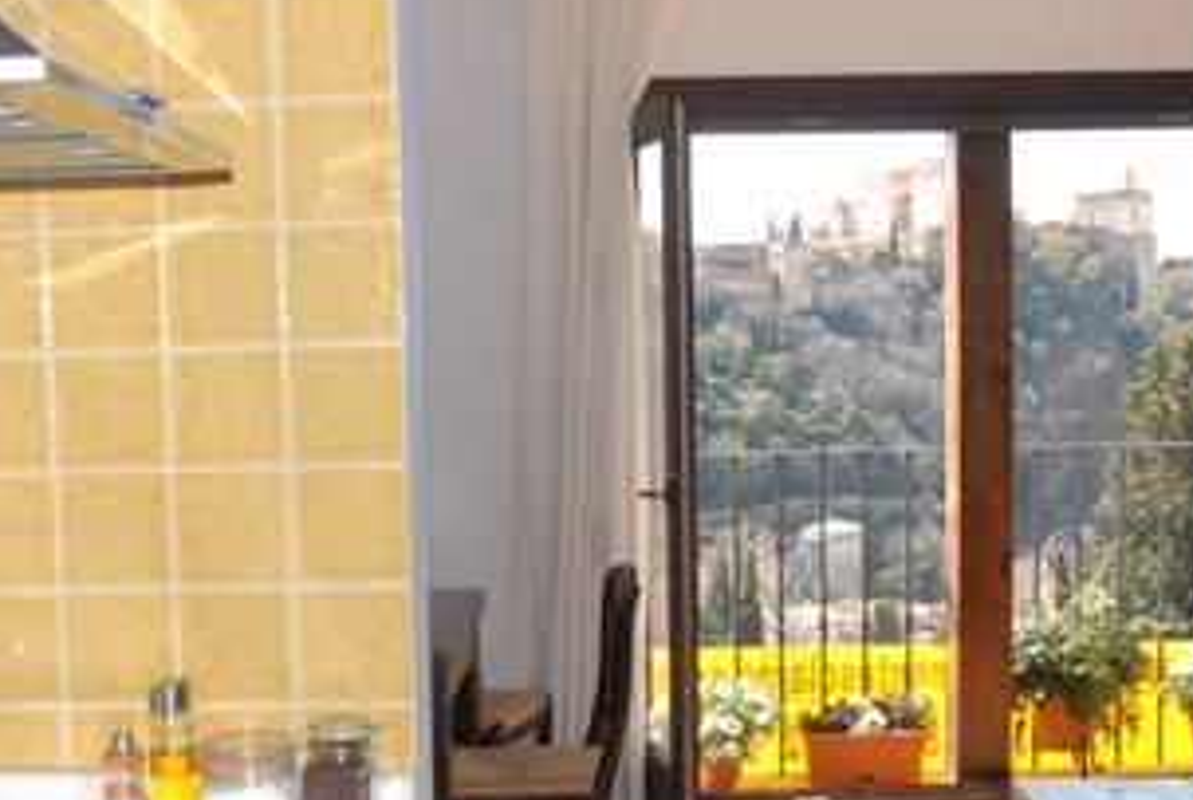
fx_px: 1892
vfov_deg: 23.7
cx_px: 370
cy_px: 560
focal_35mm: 57
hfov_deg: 34.6
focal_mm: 18
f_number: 5.6
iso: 400
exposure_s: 1/250
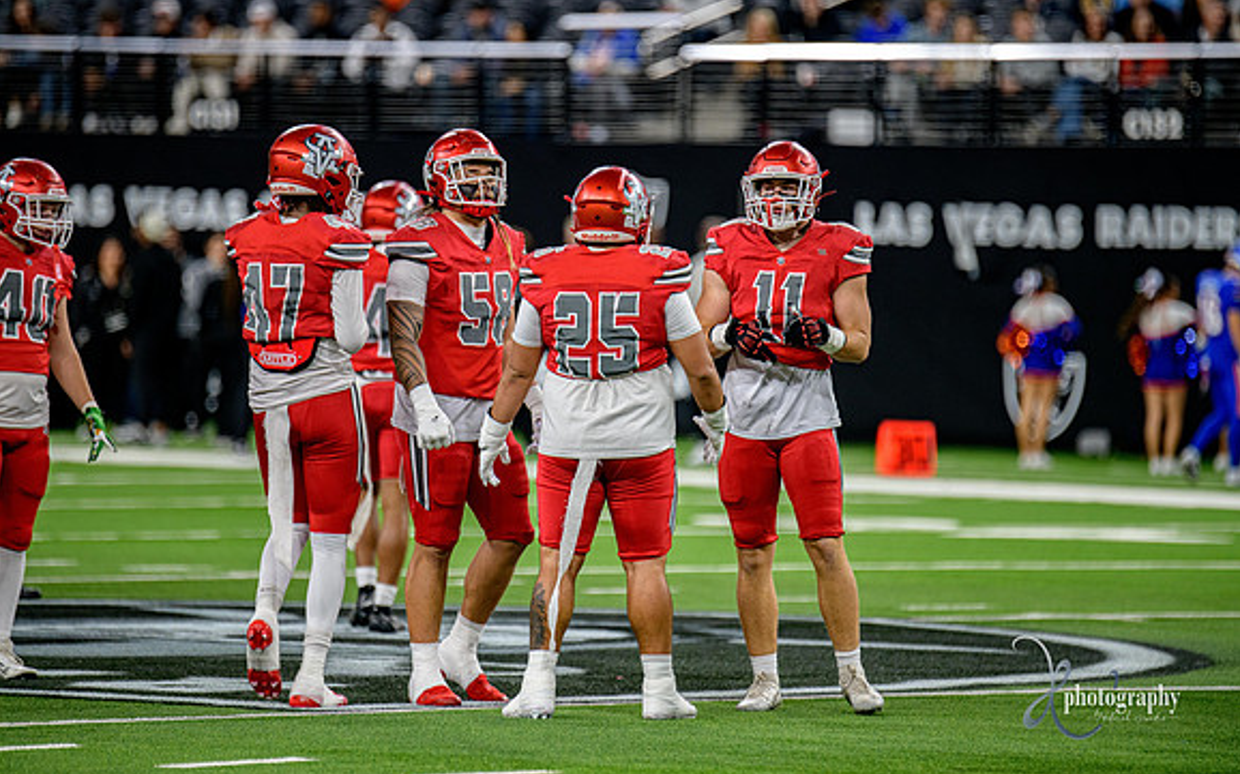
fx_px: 10373
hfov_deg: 6.8
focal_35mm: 307
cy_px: 378
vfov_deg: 4.3
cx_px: 620
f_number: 2.8
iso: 1250
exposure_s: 1/640
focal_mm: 300
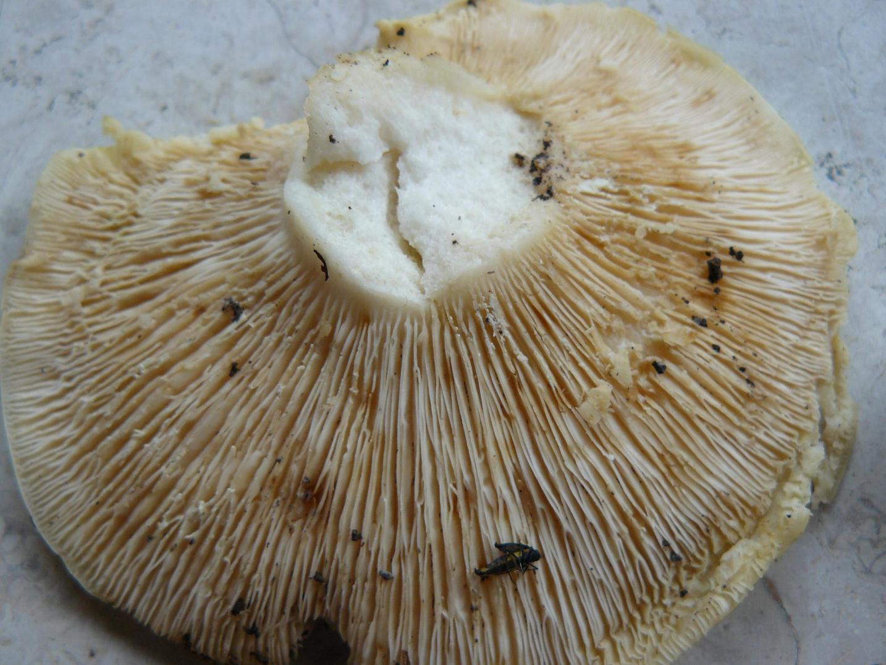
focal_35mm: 36
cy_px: 332
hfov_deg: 51.3
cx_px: 443
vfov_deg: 39.7
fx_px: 922
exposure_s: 1/60
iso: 100
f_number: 2.8
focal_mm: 6
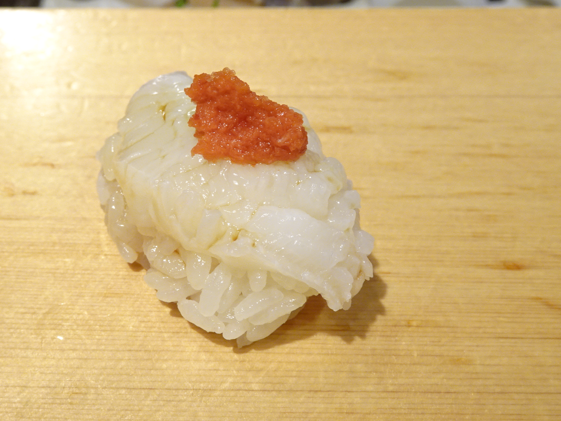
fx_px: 810
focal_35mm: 50
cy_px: 220
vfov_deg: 29.1
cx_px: 229
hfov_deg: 38.1
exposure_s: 1/40
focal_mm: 6.26
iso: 200
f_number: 4
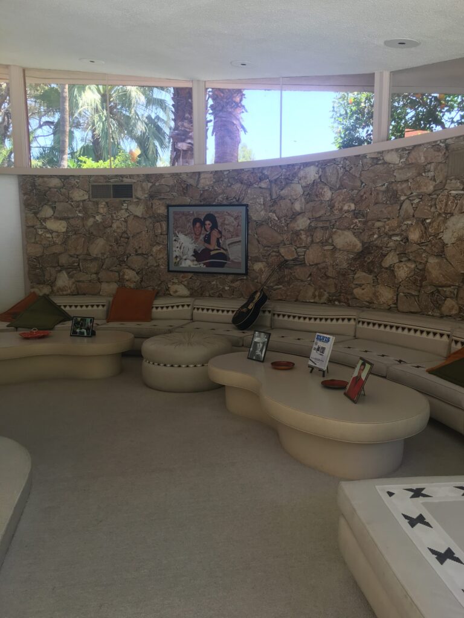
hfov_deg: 48.2
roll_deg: +1.3
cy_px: 309
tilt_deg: -7.9
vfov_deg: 61.7
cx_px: 232
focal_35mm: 29
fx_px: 518
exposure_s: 1/120
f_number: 2.2
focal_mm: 4.15
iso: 32
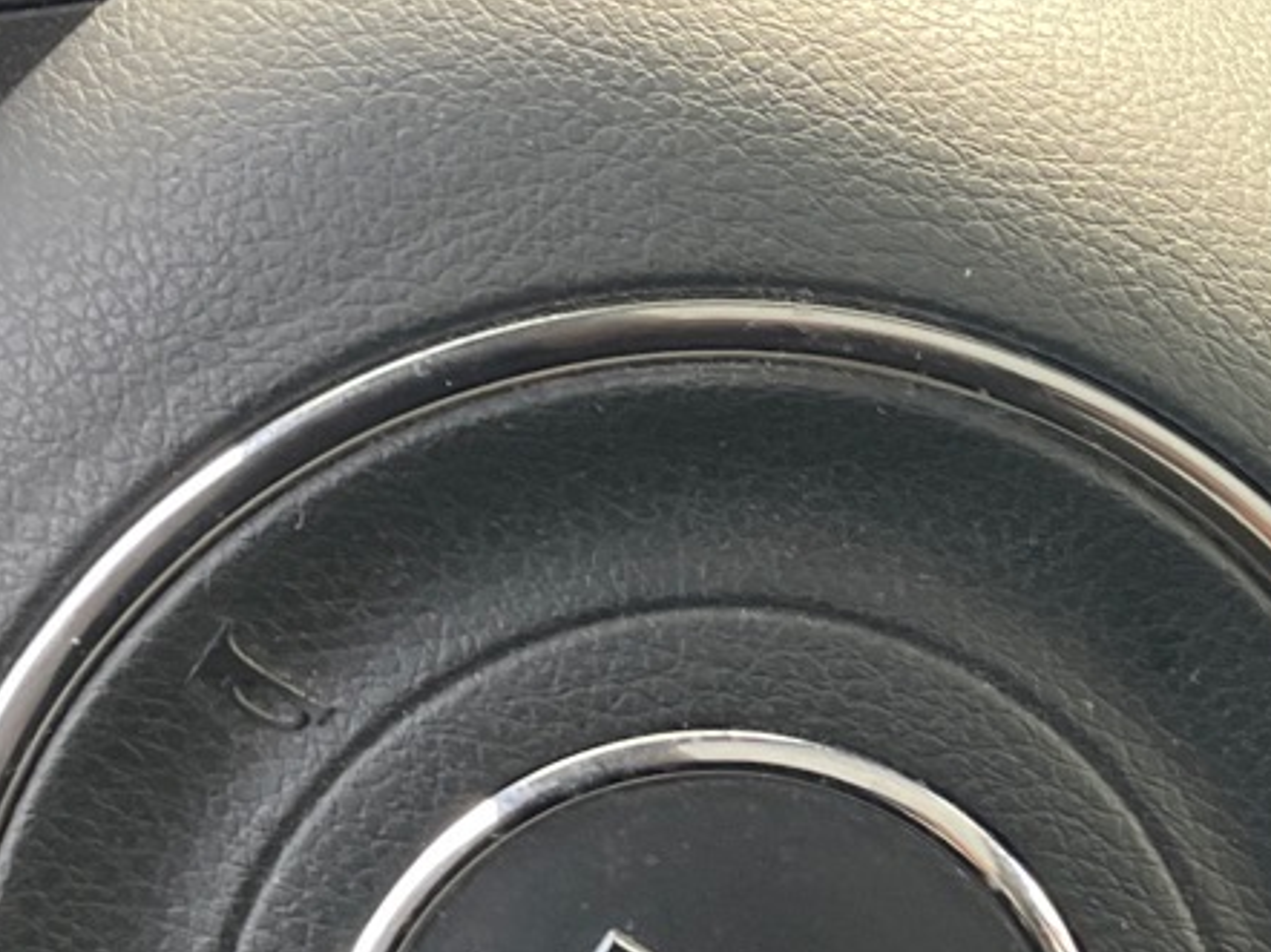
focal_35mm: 106
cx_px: 1142
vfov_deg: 13.9
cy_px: 141
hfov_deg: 18.3
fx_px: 3890
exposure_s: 1/93
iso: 125
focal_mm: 4.2
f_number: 1.6
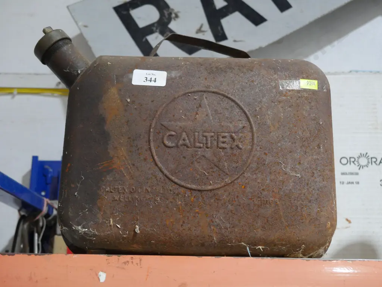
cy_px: 144
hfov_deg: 38.2
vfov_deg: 29.1
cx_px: 191
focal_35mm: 50
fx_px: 552
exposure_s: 1/60
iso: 2000
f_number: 5.3
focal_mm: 25
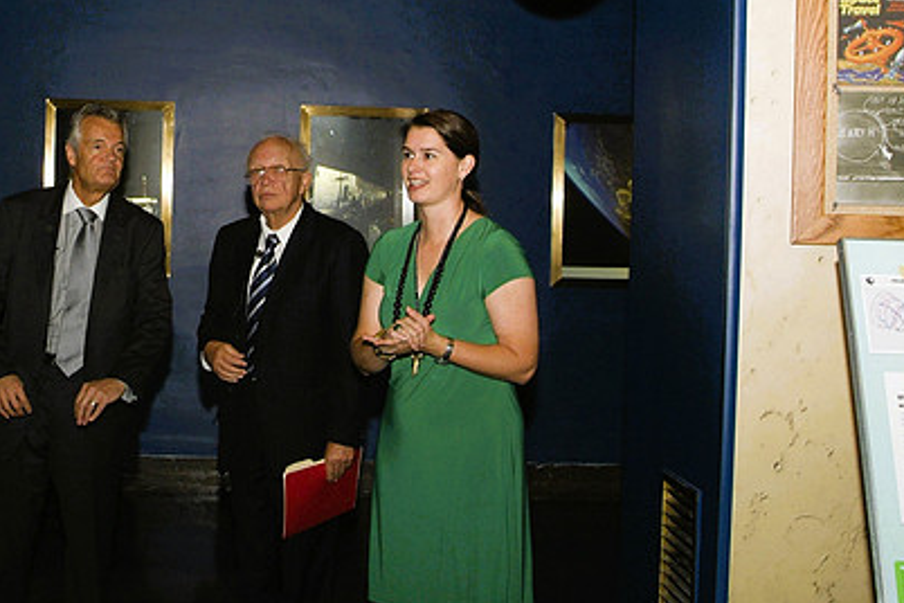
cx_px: 272
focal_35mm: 52
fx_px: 1306
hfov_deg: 37.6
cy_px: 177
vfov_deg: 25.8
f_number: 9.5
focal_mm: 24
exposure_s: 1/45
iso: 800
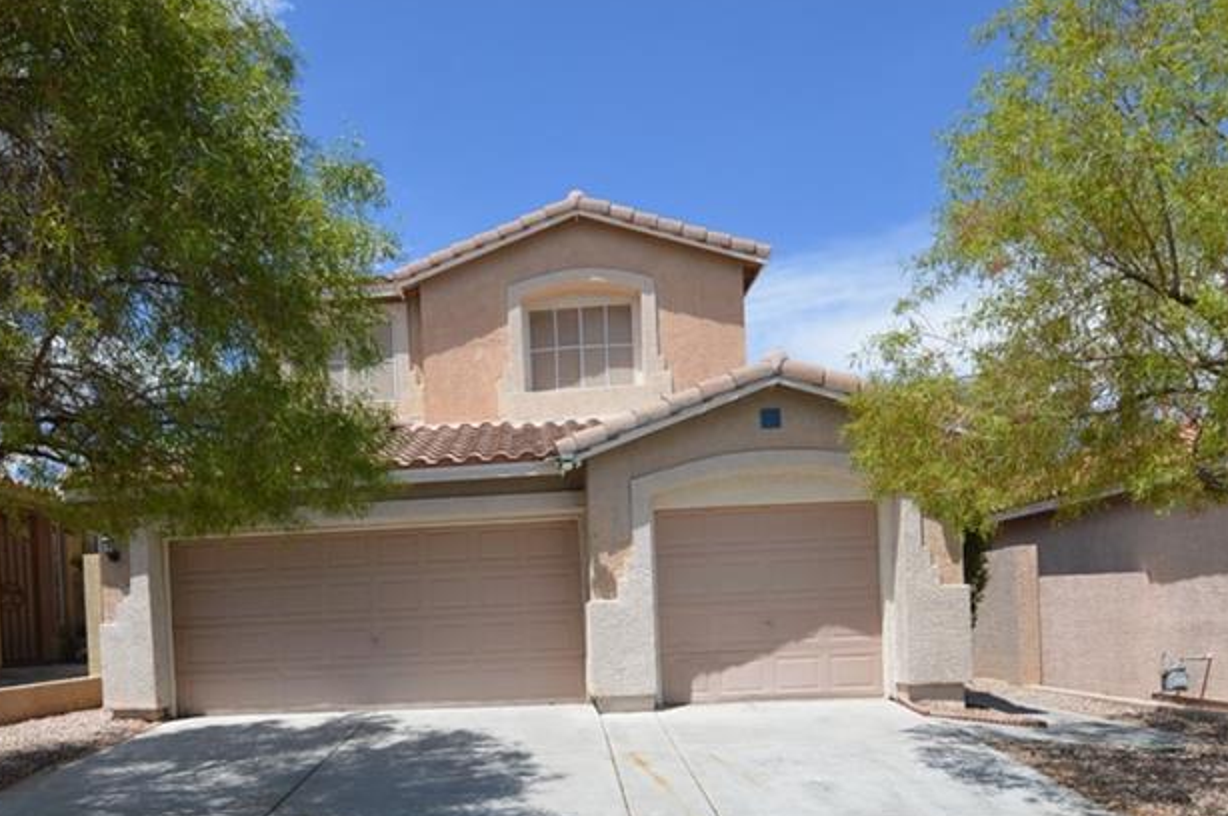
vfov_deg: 48.2
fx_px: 852
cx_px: 482
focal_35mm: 25
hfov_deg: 70.7
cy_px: 656
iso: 100
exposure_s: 1/250
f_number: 8
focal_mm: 10
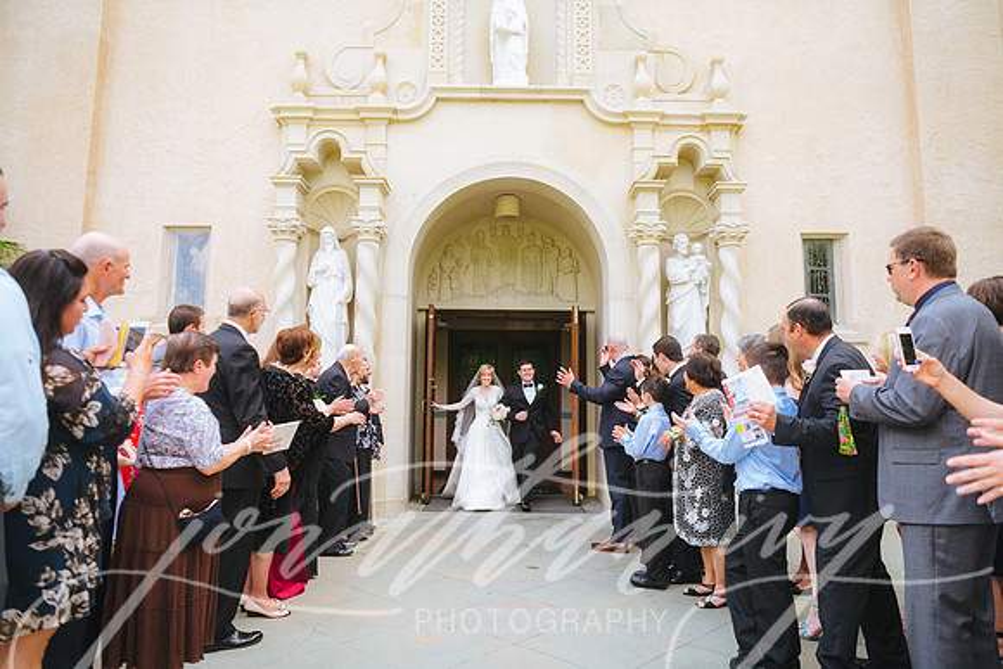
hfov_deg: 73.7
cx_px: 502
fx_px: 669
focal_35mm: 24
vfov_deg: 53.2
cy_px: 334
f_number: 2.8
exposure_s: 1/640
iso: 400
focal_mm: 24
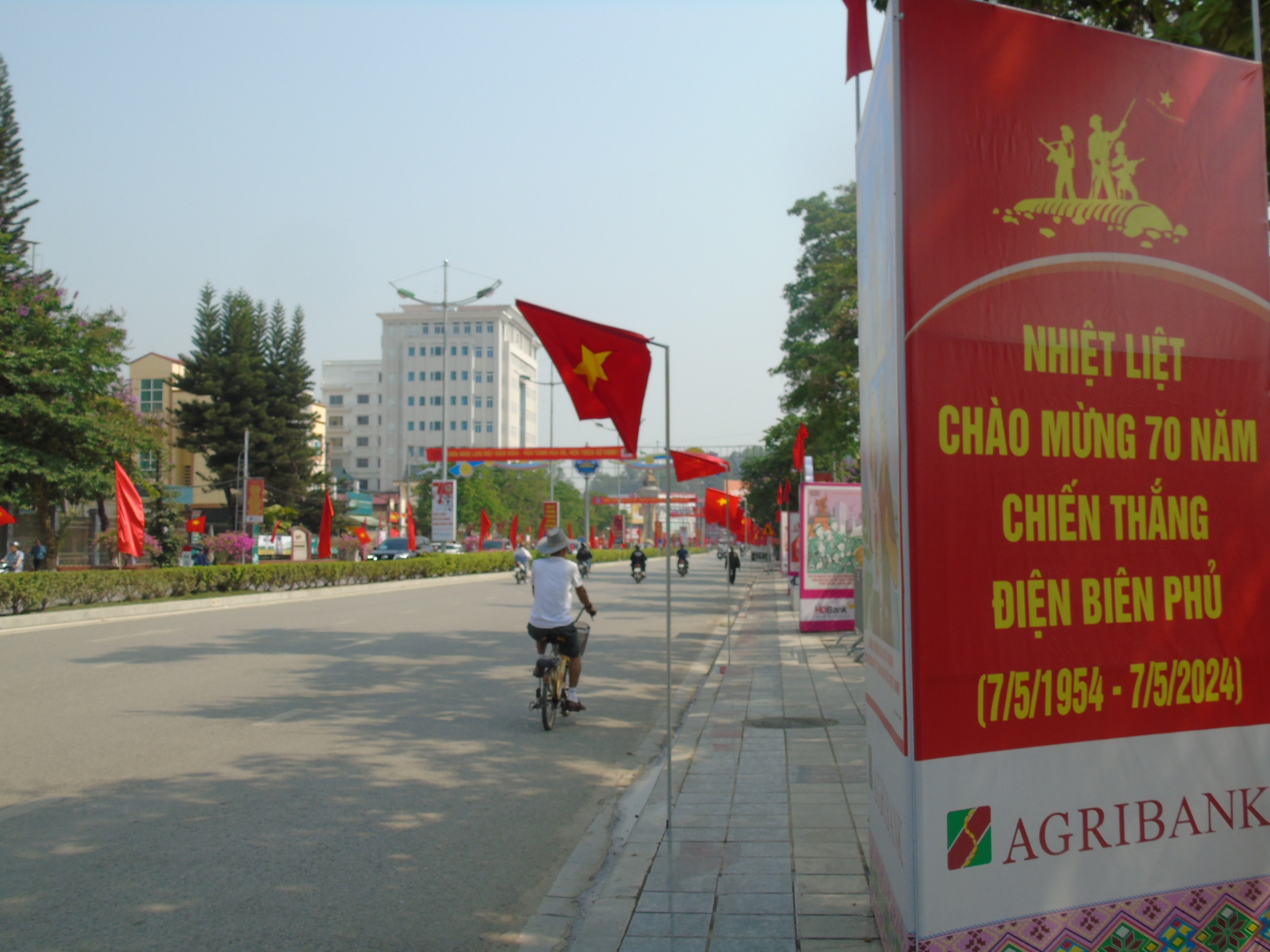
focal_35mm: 34
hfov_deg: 54.0
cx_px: 635
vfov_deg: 41.8
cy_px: 476
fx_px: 1247
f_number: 3.8
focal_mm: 6.1
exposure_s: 1/640
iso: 80
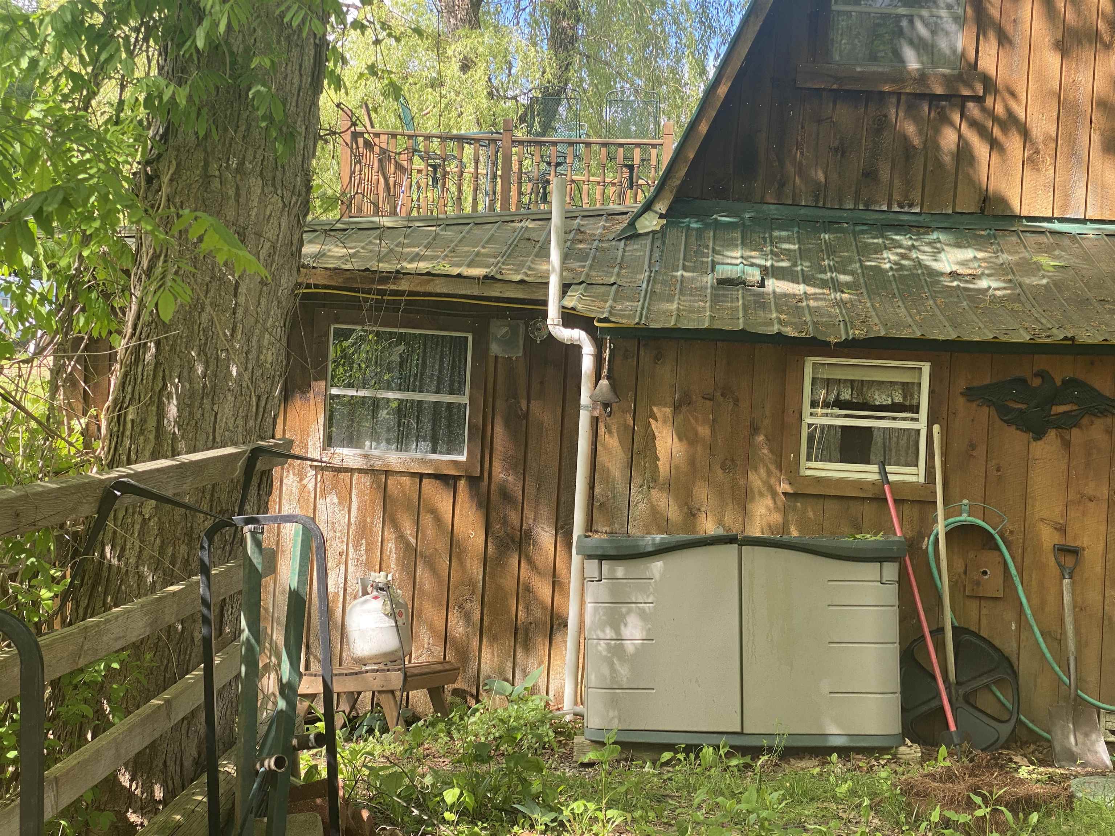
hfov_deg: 36.8
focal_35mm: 52
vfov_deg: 28.0
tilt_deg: -1.1
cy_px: 418
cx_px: 558
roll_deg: -4.0
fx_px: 1675
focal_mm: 6
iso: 20
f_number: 2
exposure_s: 1/160
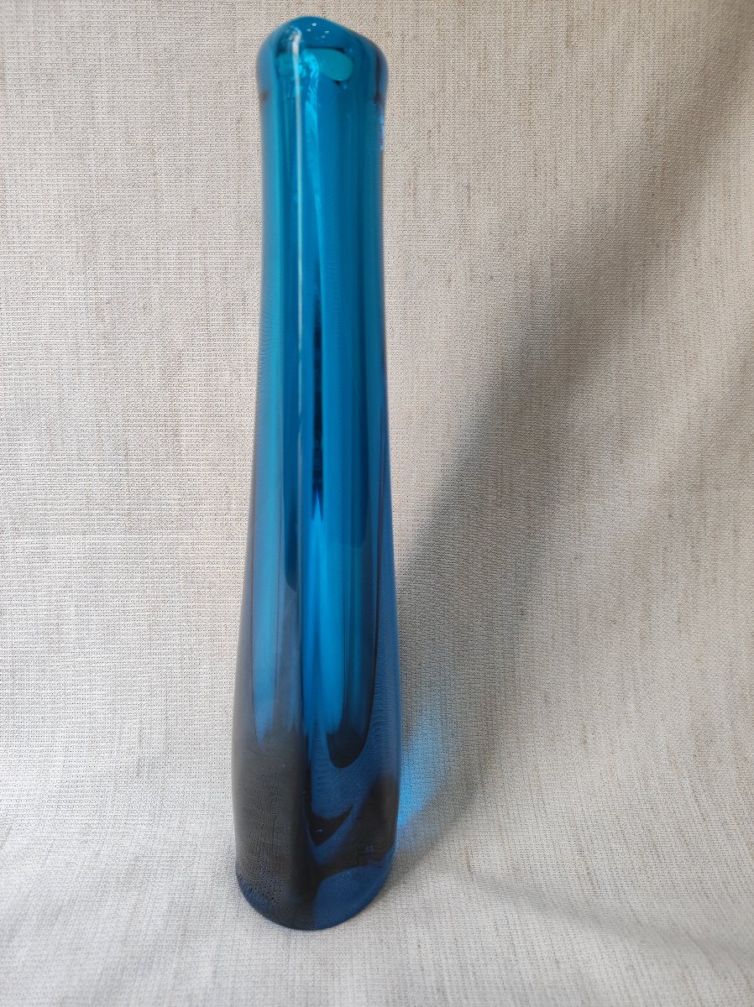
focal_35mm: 25
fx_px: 727
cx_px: 377
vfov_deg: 69.4
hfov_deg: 54.8
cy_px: 504
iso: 483
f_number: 1.79
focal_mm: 4.7
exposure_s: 1/50
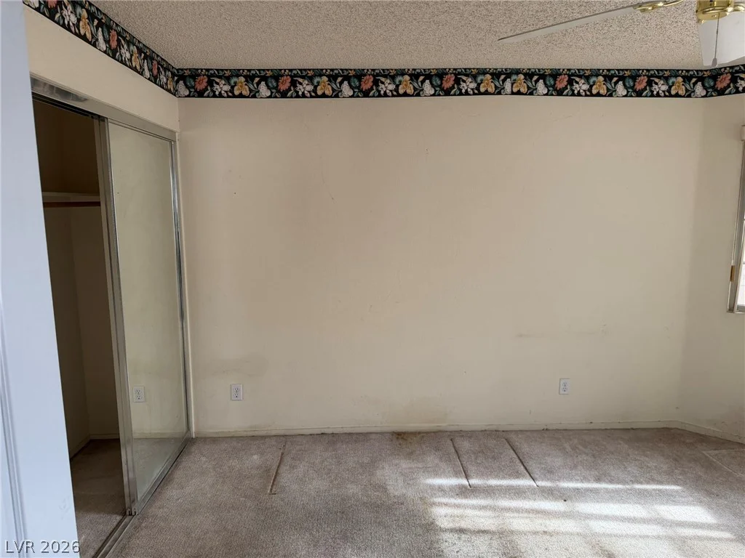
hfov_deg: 71.6
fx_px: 517
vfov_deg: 56.8
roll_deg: +1.5
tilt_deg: -10.9
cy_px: 279
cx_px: 372
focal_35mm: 24
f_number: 1.78
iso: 200
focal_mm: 6.76
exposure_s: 1/119
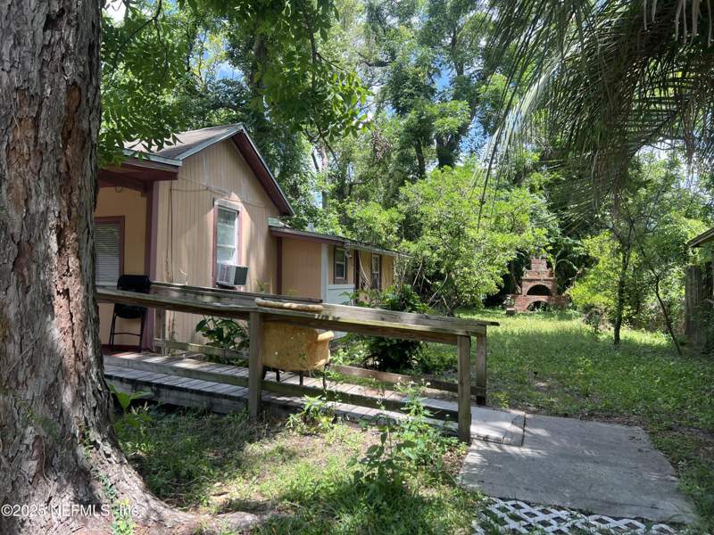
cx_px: 357
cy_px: 268
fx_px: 536
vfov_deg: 53.1
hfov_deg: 67.3
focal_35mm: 26
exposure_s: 1/692
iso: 50
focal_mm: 5.7
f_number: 1.5
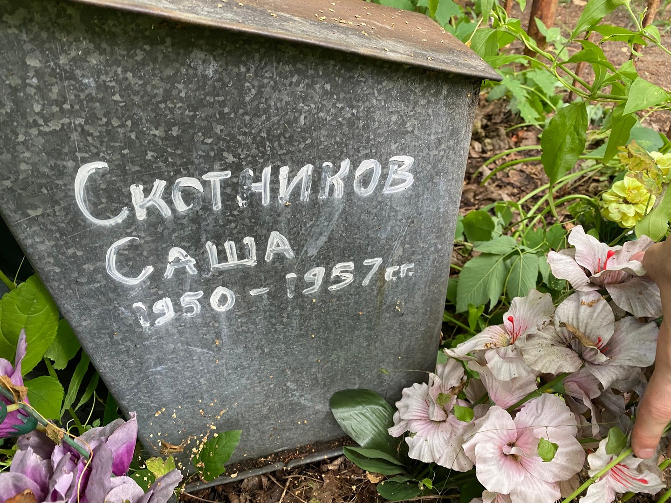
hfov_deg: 67.3
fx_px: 504
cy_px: 252
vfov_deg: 53.1
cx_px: 336
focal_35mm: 26
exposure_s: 1/60
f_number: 1.8
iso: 200
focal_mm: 4.25
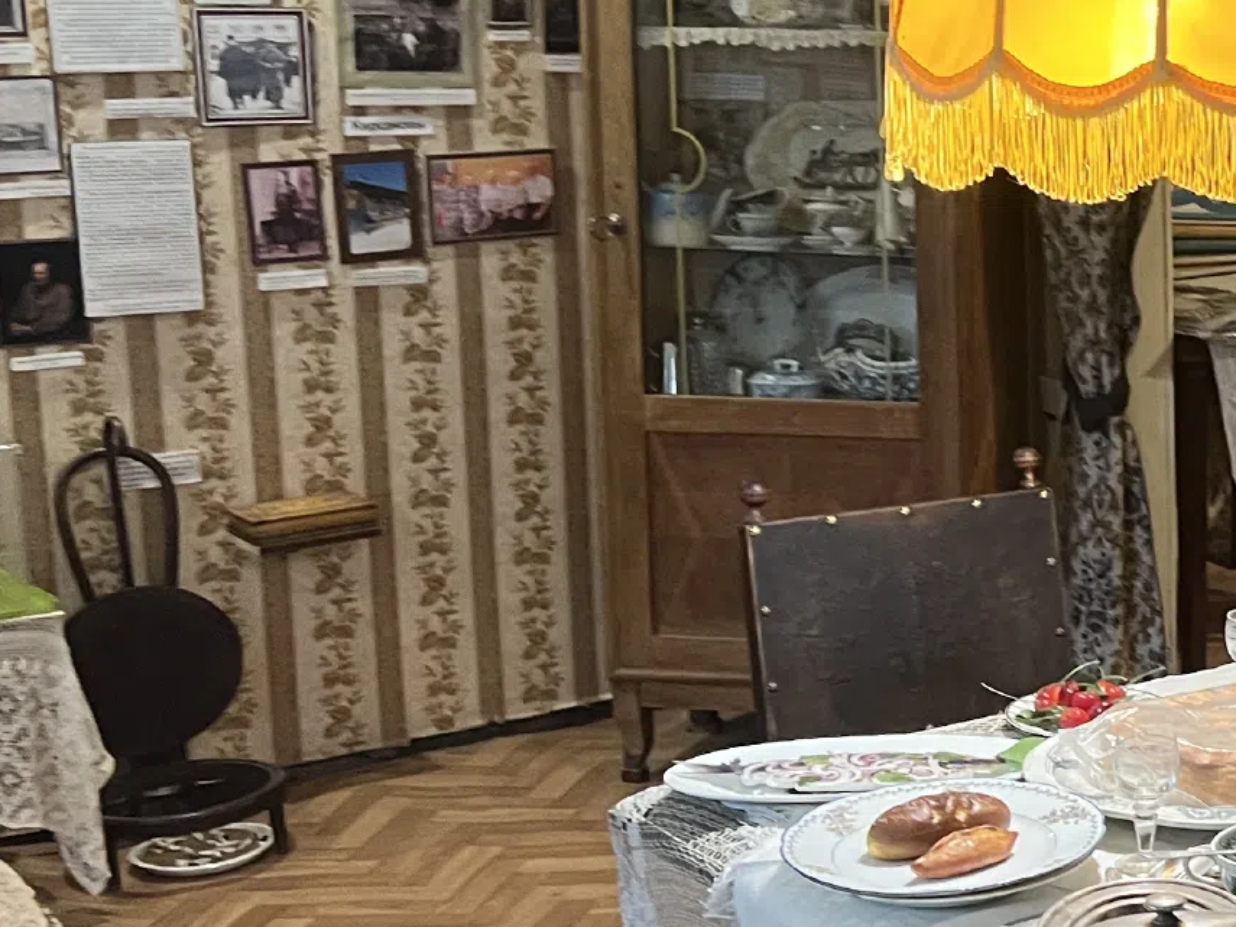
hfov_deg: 23.5
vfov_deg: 20.2
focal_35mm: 73
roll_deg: -1.2
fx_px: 2606
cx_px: 1616
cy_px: 497
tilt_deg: -12.5
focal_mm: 5.7
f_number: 1.5
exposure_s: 1/50
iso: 200
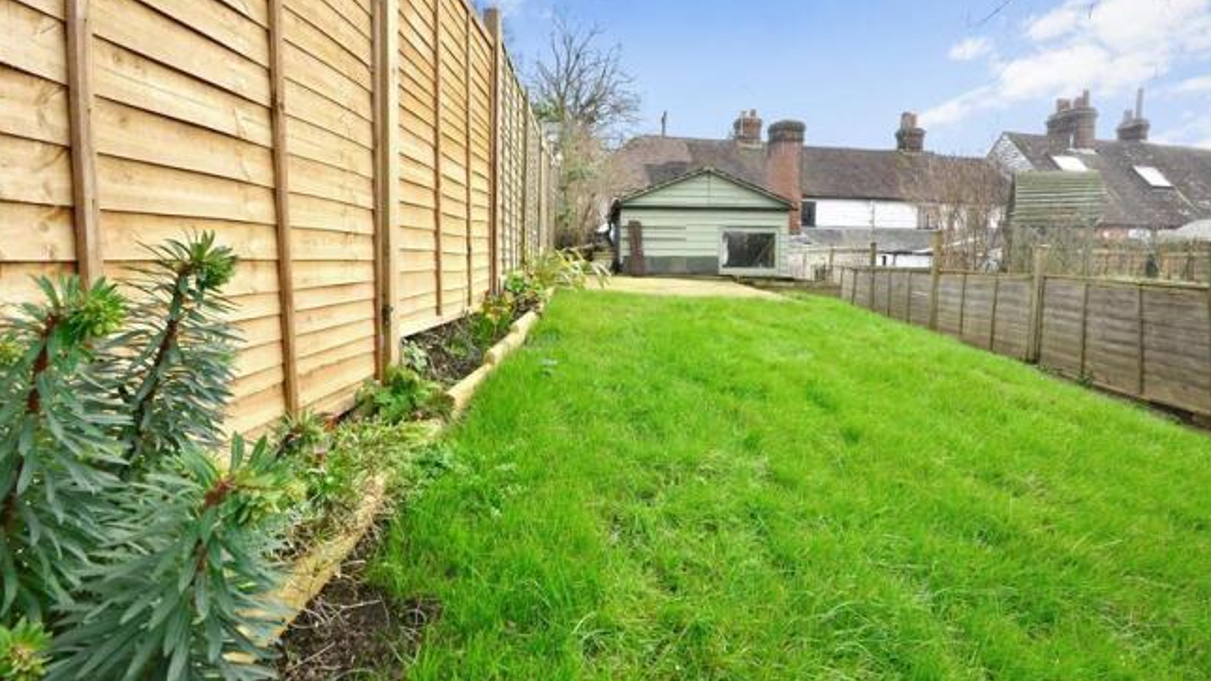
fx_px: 514
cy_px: 309
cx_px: 611
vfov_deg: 66.9
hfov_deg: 99.4
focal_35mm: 16
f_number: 11
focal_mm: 10
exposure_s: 1/80
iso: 400
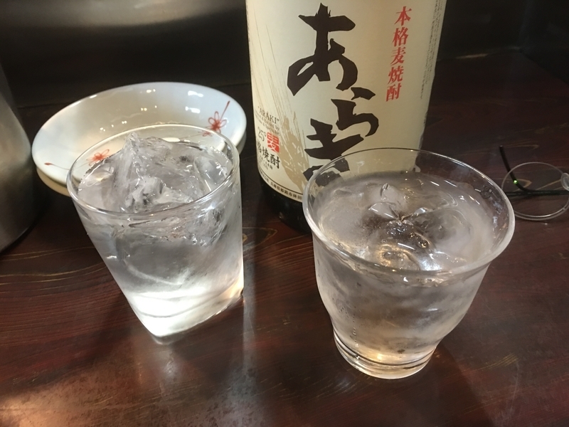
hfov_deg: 61.7
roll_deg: +0.6
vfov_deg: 48.2
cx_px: 284
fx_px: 477
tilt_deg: -38.1
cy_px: 214
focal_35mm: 29
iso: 50
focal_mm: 4.15
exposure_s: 1/4
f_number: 2.2
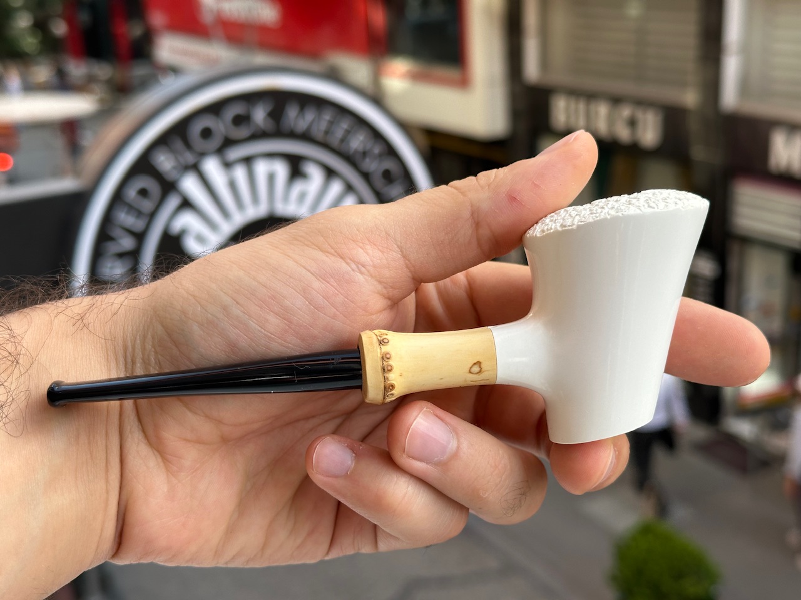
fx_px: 1111
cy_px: 300
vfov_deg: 30.3
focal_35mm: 48
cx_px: 400
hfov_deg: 39.7
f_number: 1.78
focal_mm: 6.86
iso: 64
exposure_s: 1/529
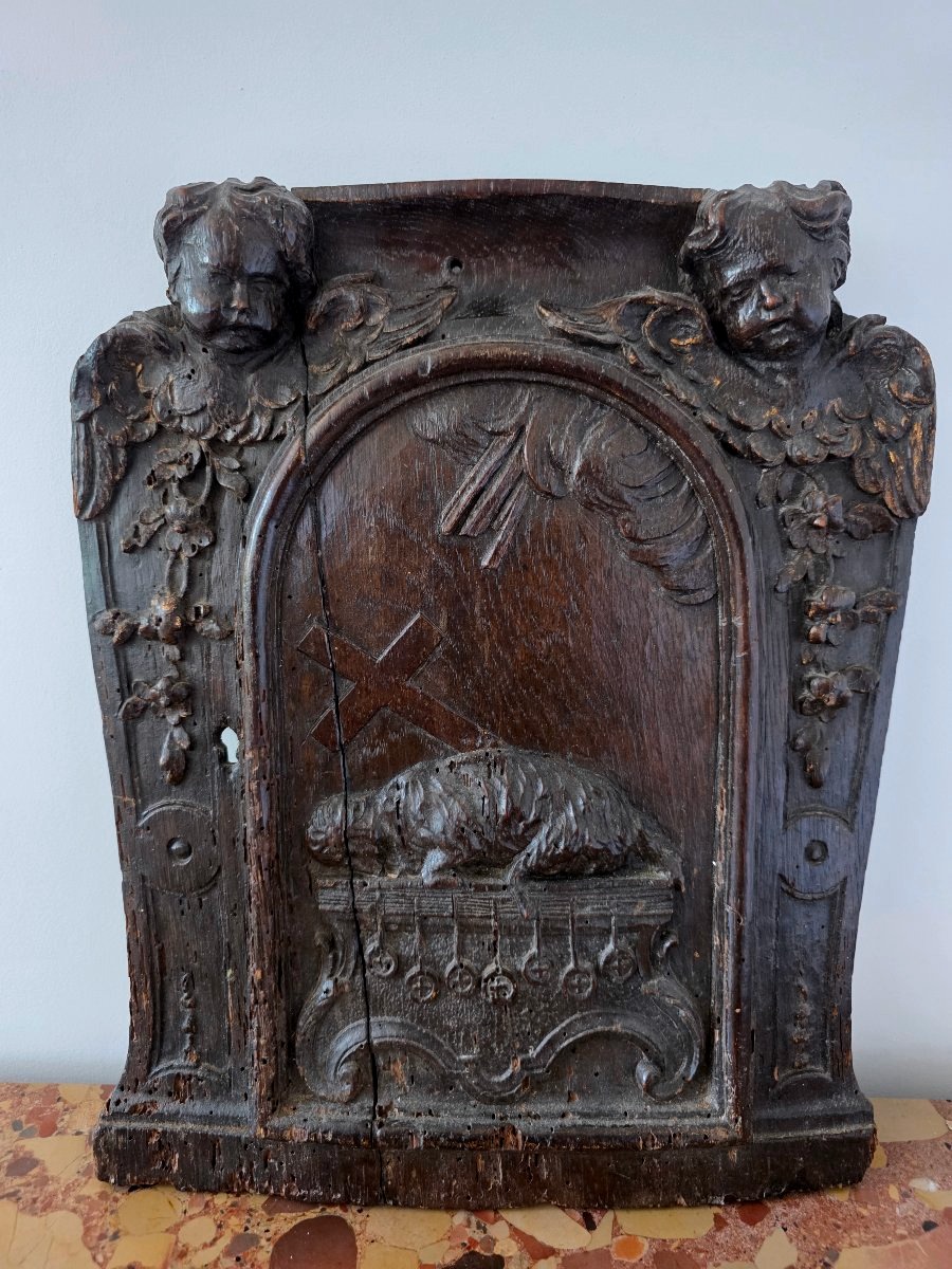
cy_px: 634
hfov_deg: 58.9
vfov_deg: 73.9
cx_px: 476
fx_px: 843
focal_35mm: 23
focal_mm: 6.3
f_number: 1.7
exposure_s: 1/100
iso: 640
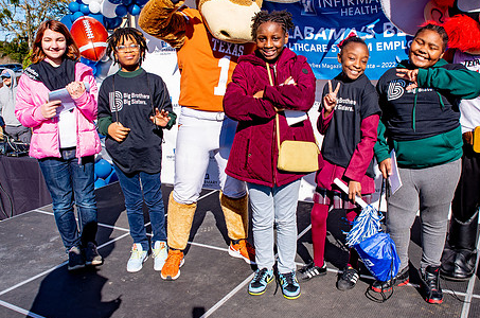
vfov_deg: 16.6
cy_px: 157
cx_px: 257
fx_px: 1091
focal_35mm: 82
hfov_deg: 24.8
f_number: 6.3
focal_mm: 55
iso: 100
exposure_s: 1/250
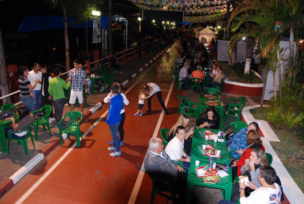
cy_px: 102
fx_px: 228
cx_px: 152
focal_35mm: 27
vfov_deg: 48.1
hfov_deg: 67.3
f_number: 5.6
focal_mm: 18
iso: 800
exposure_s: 1/40
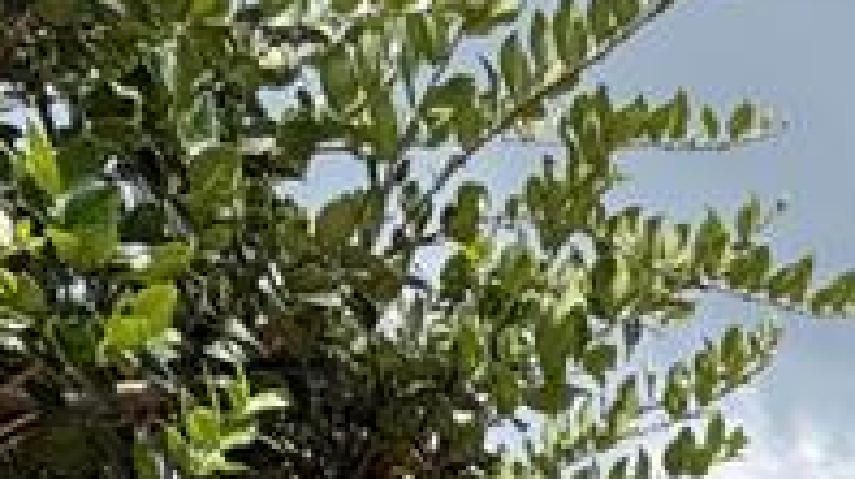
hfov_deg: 23.9
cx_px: 1088
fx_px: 1790
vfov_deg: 10.4
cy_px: 1467
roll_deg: -0.7
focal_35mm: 79
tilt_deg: -1.9
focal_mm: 2.22
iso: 32
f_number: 2.2
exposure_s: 1/770
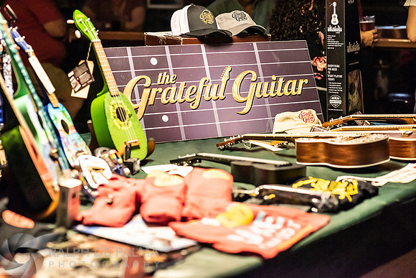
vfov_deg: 16.1
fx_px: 982
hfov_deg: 23.9
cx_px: 208
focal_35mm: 85
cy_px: 139
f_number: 2.8
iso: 1600
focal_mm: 85
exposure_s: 1/160
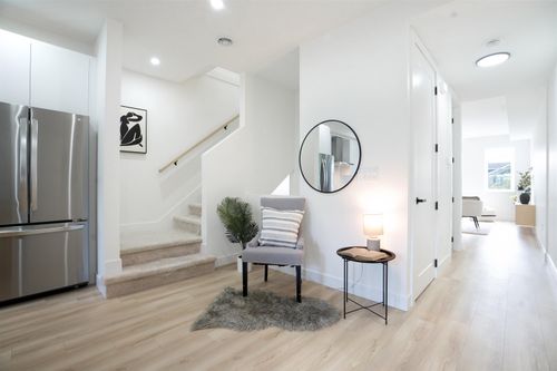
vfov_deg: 73.7
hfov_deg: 96.8
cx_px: 278
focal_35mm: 16
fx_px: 247
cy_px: 186
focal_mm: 16
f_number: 8
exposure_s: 1/50
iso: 2000
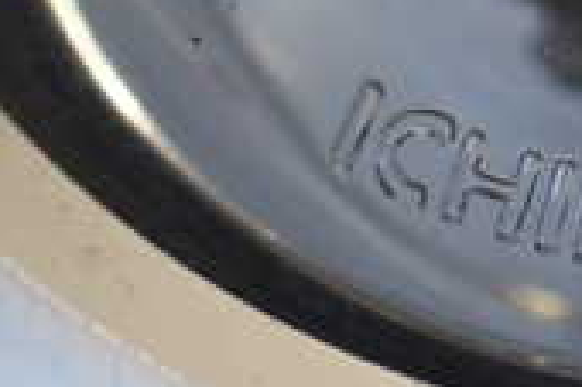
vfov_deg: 12.4
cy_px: 205
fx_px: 1777
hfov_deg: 16.6
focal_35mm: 110
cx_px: 914
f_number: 2.3
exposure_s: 1/125
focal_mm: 5.4
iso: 400
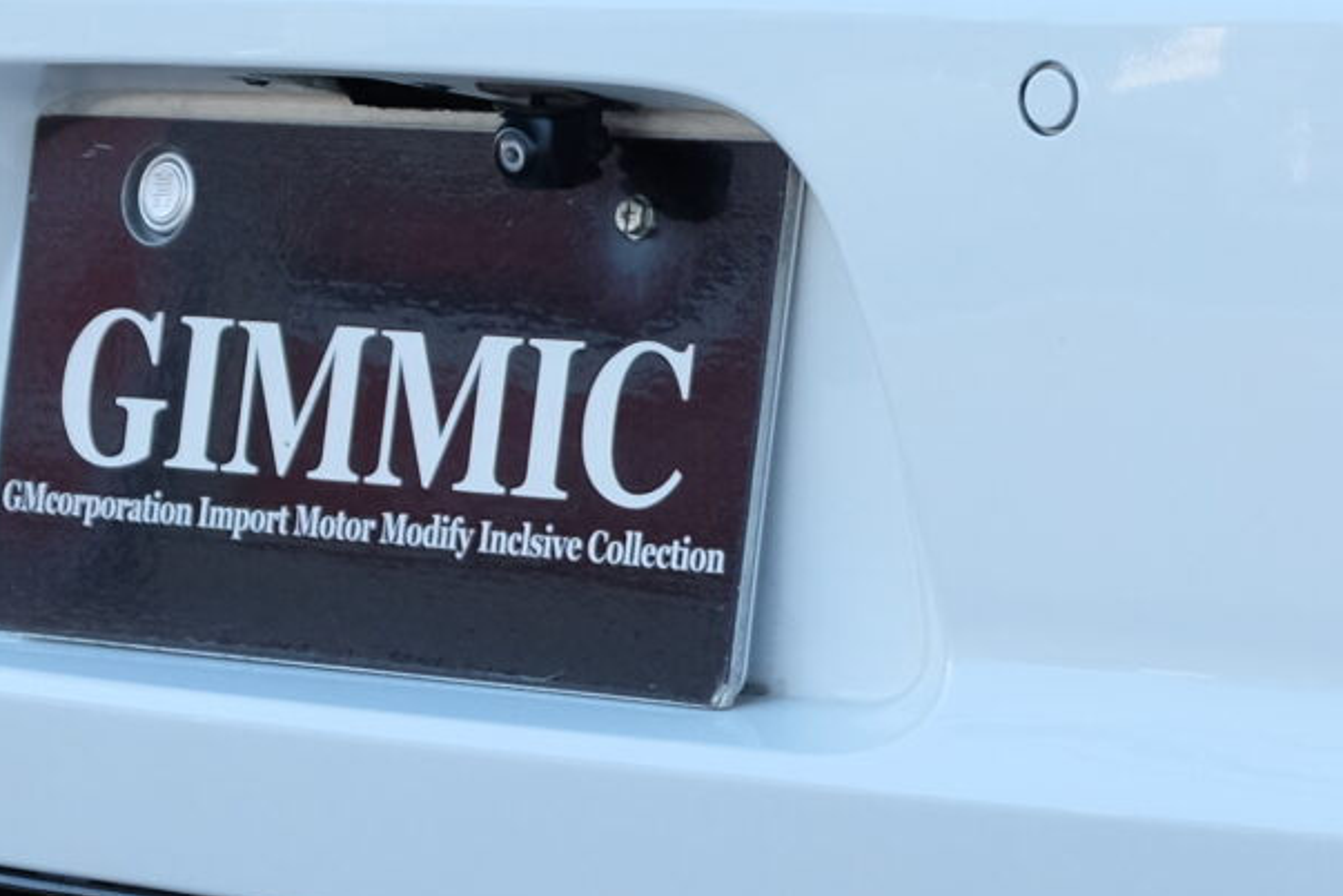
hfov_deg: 10.6
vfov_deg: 7.2
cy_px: 884
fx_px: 7125
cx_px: 1633
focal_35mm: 191
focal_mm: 30.2
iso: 400
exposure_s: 1/220
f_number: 5.6
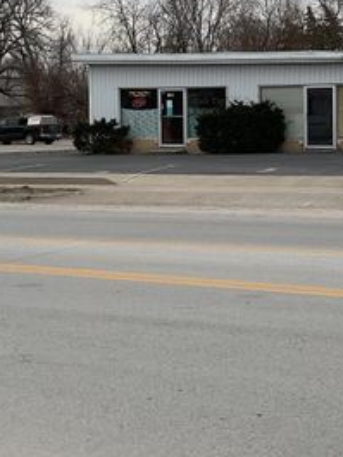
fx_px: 964
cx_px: 315
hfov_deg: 19.8
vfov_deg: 26.6
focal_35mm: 73
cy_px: 165
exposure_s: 1/1848
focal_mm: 3
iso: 16
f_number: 1.8
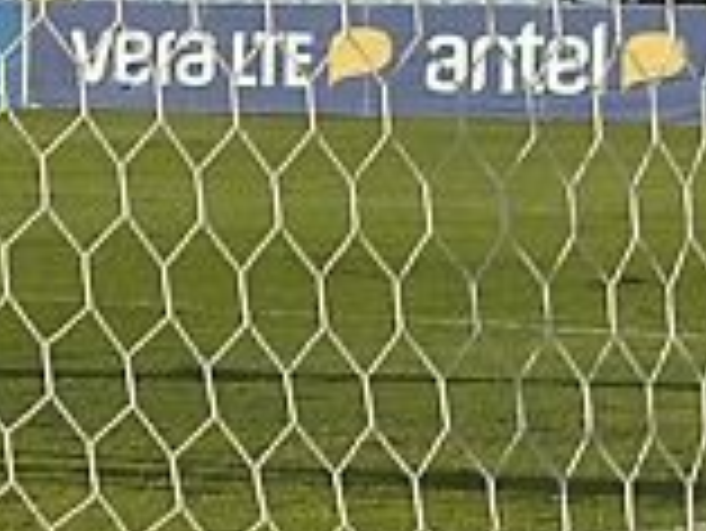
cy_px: -580
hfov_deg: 5.8
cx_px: -1025
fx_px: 6718
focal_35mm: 329
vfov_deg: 4.5
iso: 400
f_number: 6.7
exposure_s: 1/640
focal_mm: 35
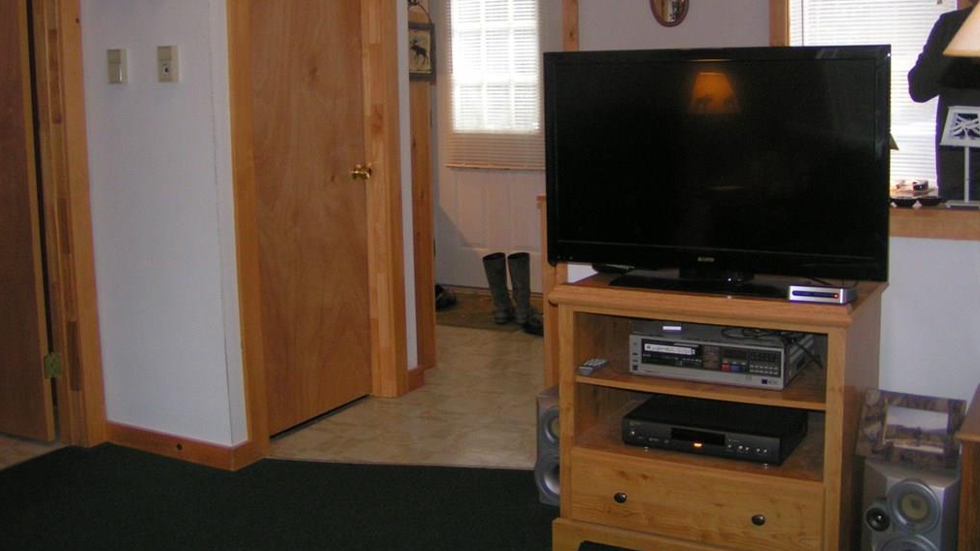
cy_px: 183
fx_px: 1092
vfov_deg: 28.2
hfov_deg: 48.3
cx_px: 488
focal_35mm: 42
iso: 200
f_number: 2.8
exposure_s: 1/40
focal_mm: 5.8
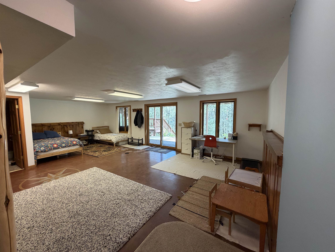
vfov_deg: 85.7
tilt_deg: -4.4
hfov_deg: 102.1
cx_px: 168
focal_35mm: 14
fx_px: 135
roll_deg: +1.0
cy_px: 126
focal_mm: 2.22
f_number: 2.2
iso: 160
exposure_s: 1/60
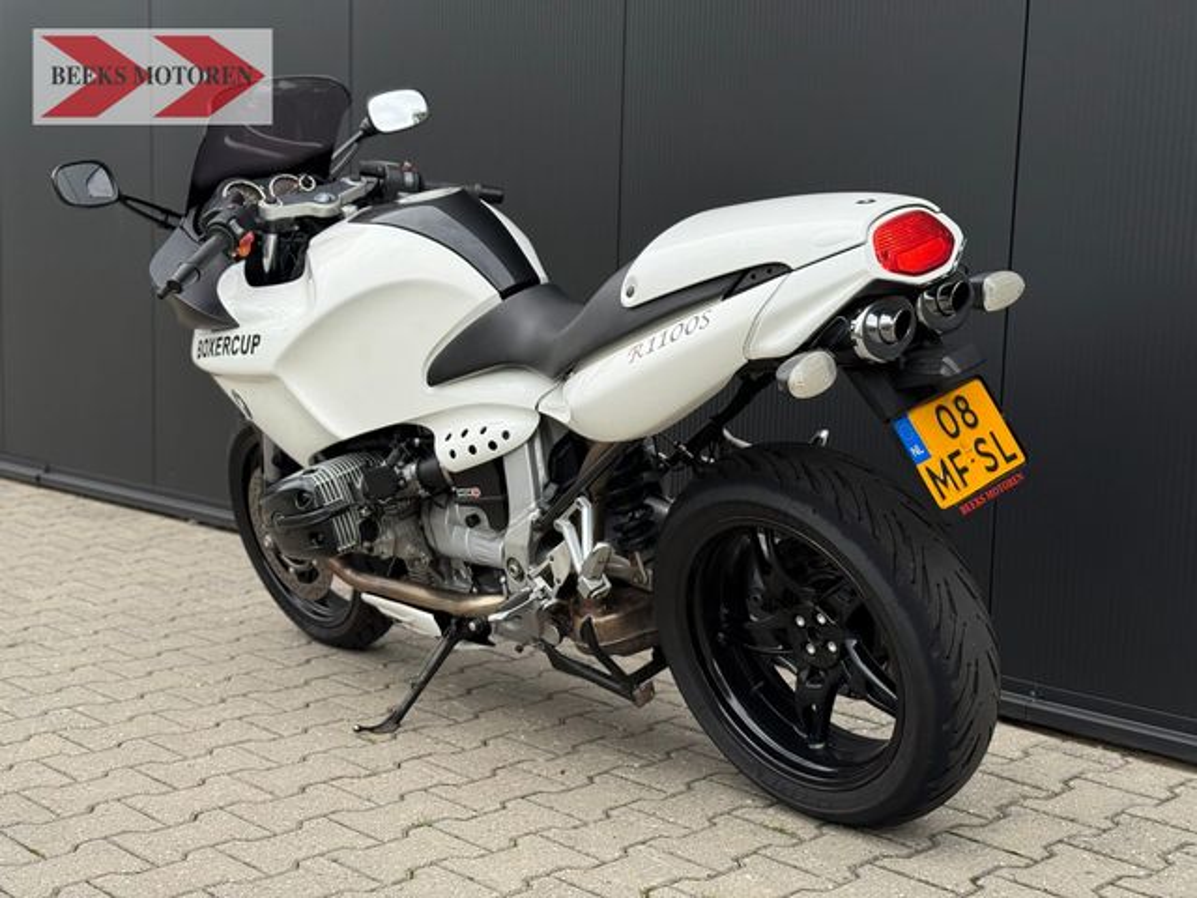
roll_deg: -2.4
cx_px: 598
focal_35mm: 48
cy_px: 449
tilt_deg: -6.9
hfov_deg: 39.7
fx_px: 1660
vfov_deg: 30.3
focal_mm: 6.76
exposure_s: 1/250
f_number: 1.78
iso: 64
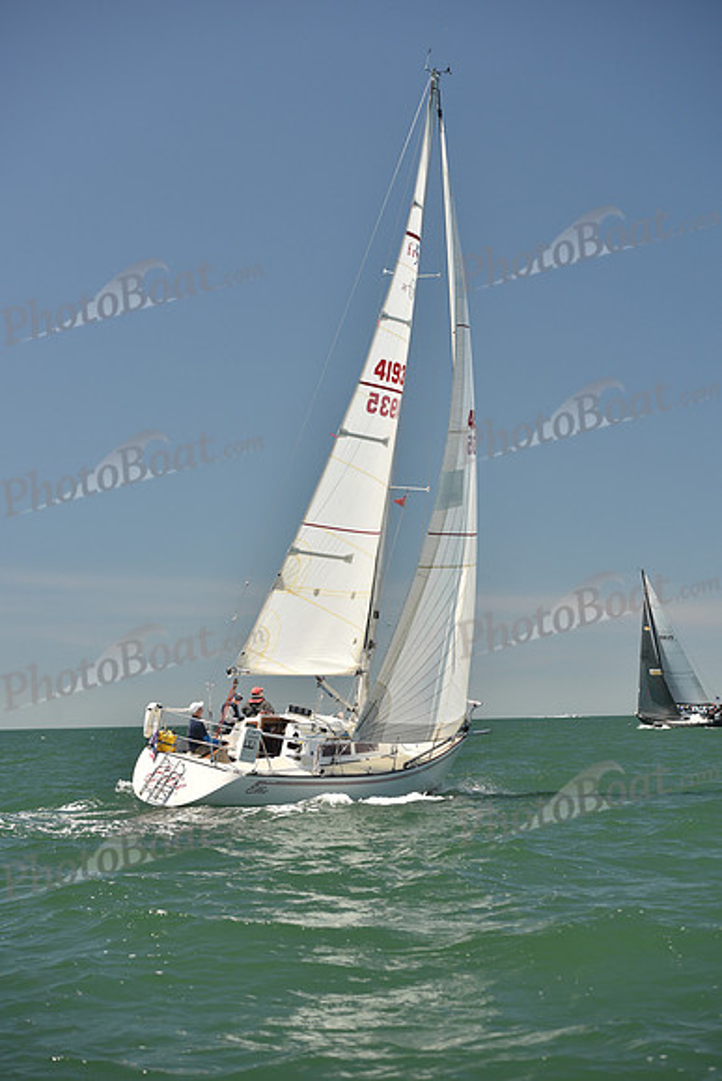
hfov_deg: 19.5
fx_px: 2104
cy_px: 540
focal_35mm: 70
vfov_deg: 28.8
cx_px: 361
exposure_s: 1/800
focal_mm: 70
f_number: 4.5
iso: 250
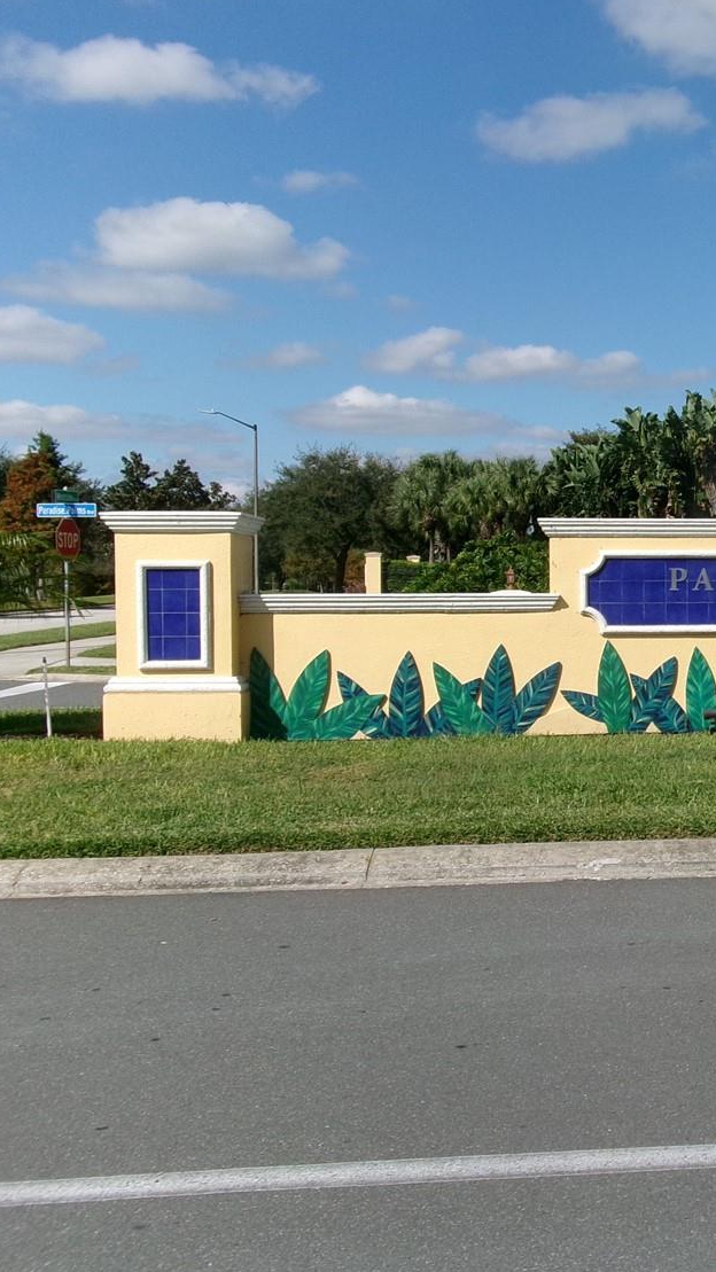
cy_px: 623
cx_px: 764
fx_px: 1485
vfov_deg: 46.4
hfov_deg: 25.4
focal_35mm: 44
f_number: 10.8
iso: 100
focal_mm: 5.1
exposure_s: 1/180
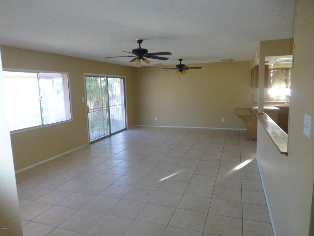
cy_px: 118
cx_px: 157
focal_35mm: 24
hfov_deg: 71.6
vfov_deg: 56.8
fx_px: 218
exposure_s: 1/60
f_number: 3.3
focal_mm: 4.3
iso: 640
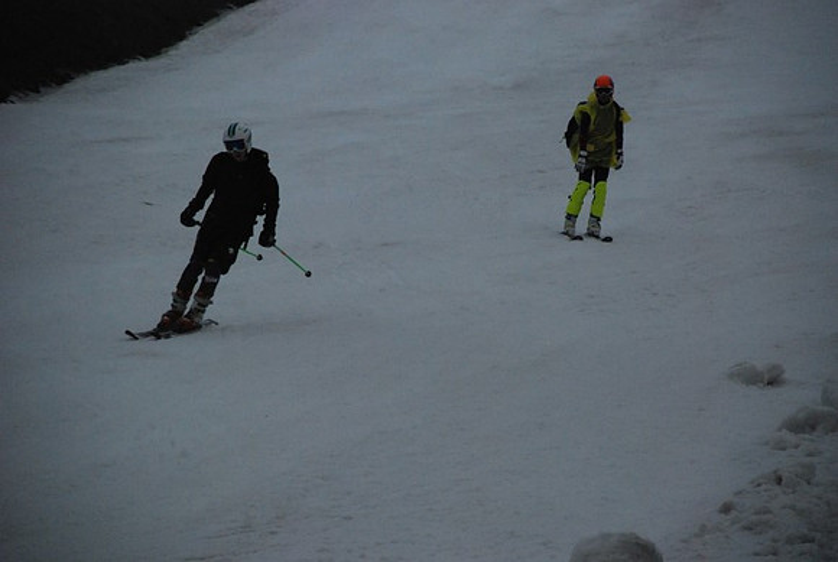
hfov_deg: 10.1
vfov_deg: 6.8
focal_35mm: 202
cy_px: 281
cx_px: 419
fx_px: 4722
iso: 1600
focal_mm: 135
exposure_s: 1/1000
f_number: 5.6
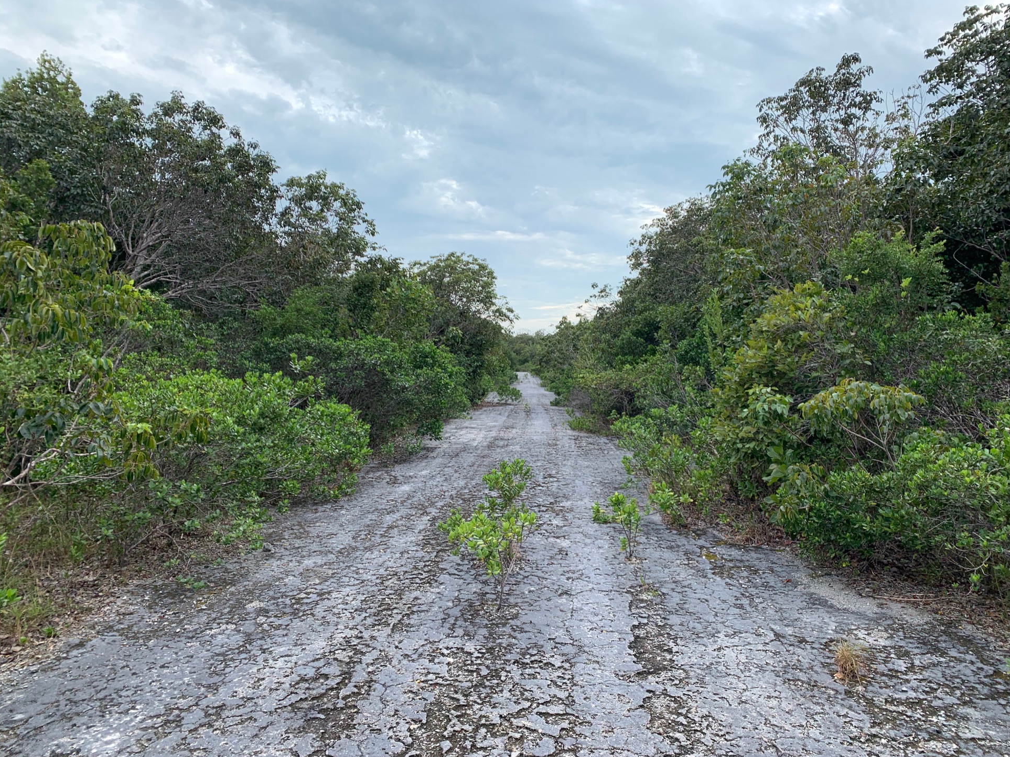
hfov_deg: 65.3
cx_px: 520
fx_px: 788
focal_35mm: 27
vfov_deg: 51.3
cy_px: 372
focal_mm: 4.25
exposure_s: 1/601
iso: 25
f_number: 1.8
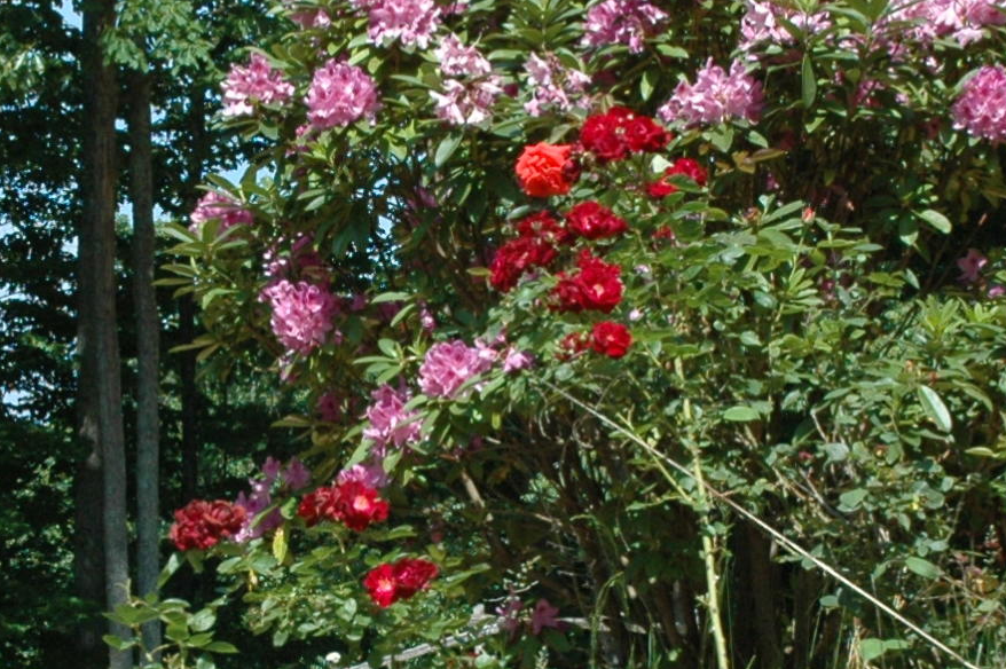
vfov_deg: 11.1
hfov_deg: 16.6
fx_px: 3434
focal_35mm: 123
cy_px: 595
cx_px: 336
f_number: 10
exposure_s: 1/400
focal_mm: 24
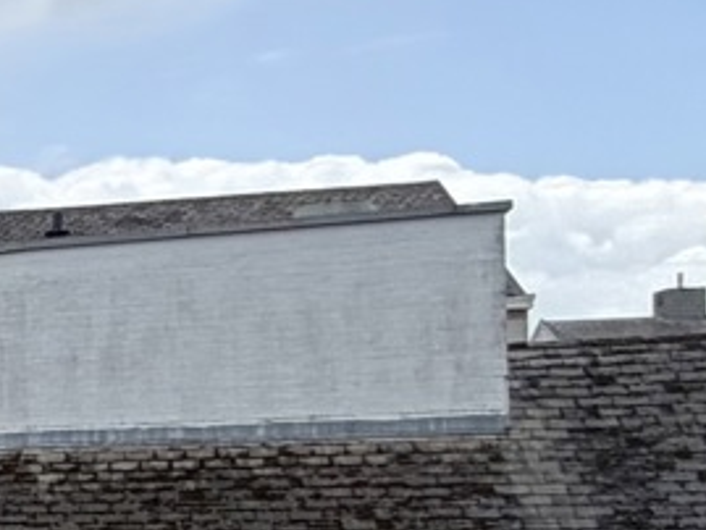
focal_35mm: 100
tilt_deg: +1.6
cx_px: -1496
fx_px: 2040
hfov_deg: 10.9
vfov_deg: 14.5
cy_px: 551
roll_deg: -0.2
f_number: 2.2
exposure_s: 1/770
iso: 25
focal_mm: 2.22
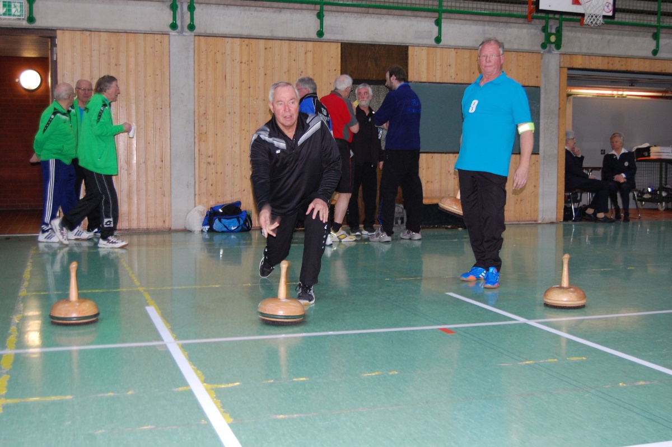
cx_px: 336
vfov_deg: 29.8
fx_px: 839
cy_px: 224
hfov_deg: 43.6
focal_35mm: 45
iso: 800
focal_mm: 30
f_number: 4.2
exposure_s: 1/60
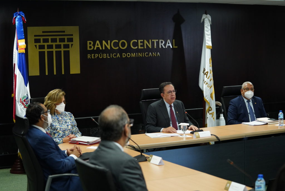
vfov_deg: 19.5
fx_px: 554
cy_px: 96
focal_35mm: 70
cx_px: 142
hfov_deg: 28.8
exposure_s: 1/160
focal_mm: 70
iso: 2500
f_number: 3.5
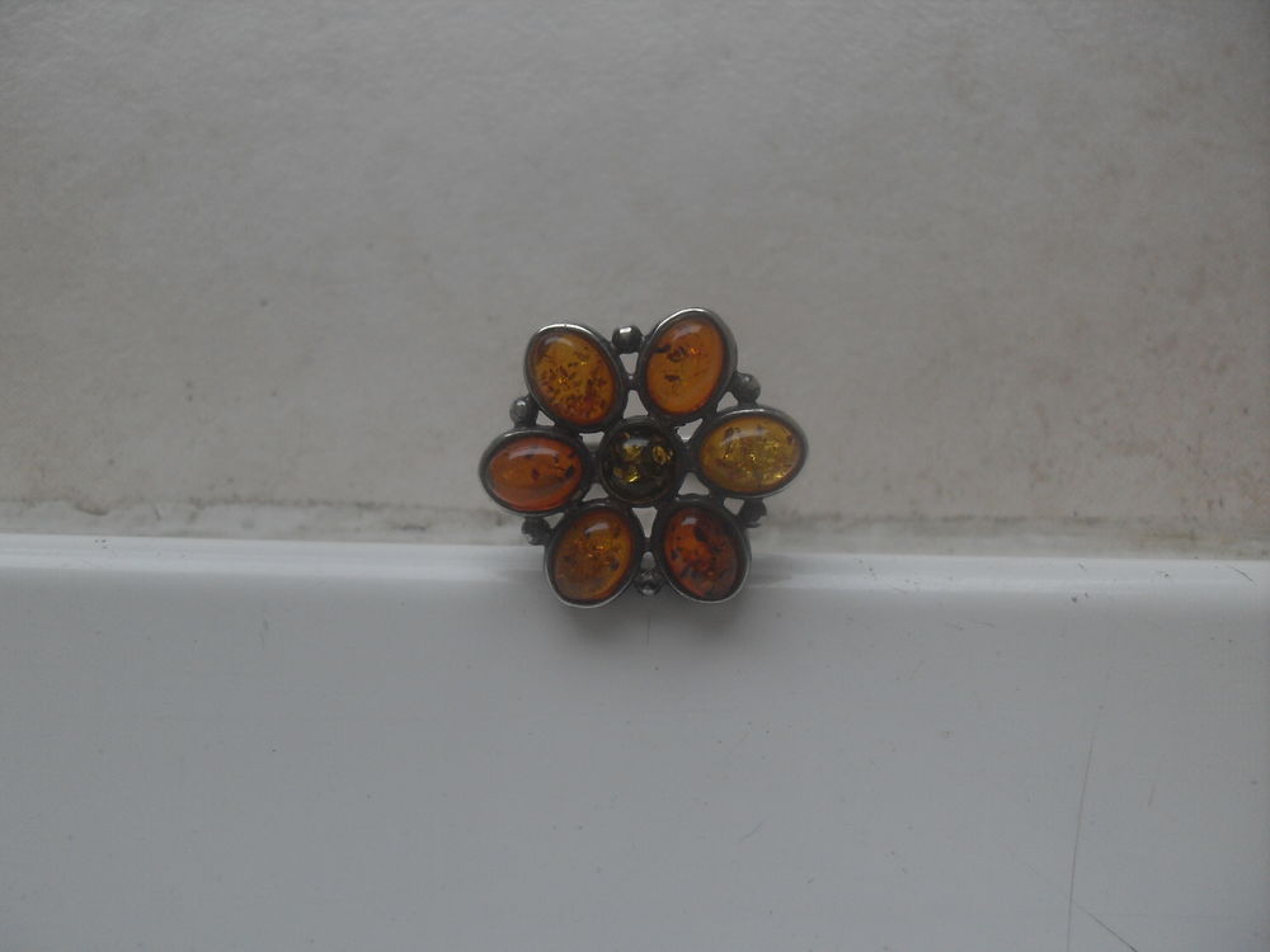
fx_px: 1357
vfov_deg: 38.7
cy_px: 476
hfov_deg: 50.1
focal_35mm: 37
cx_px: 635
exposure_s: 1/180
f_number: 2.8
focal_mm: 6.3
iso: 80
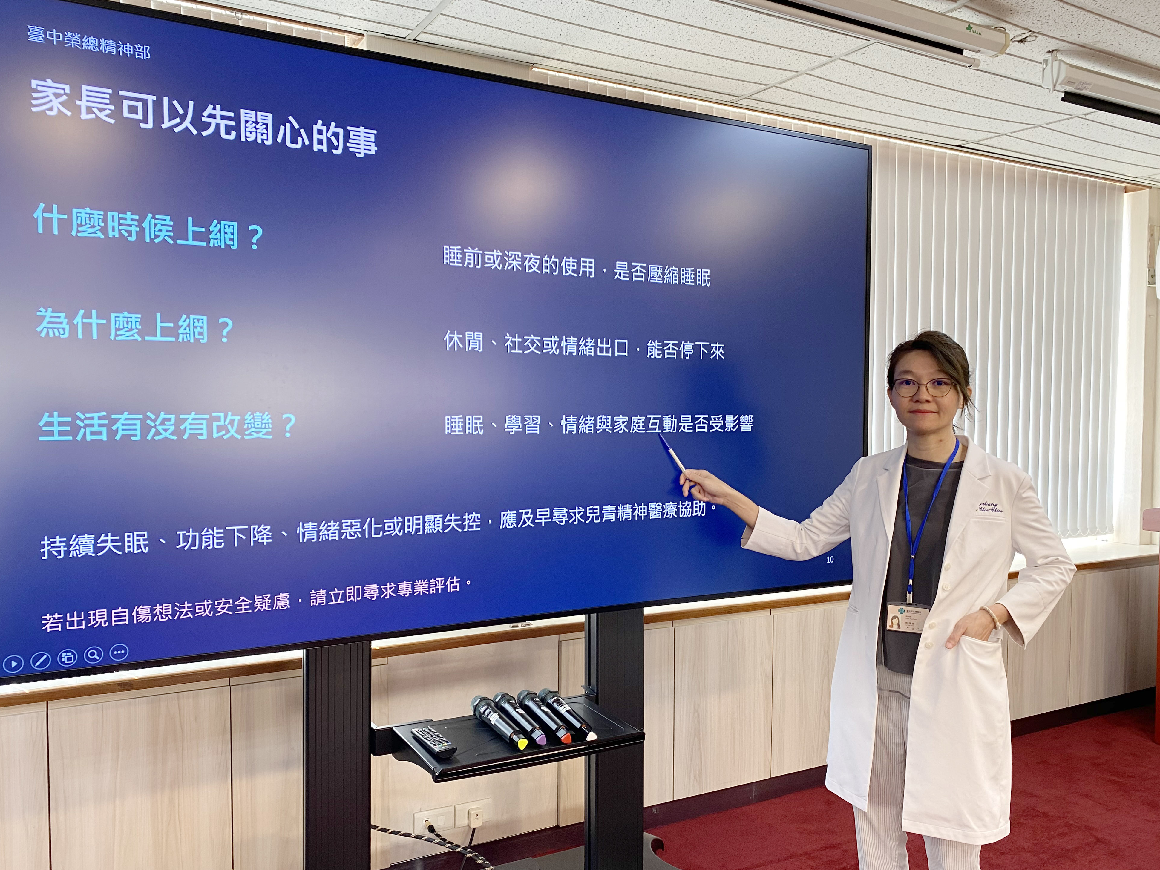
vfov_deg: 51.3
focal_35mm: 27
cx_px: 575
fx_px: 905
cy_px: 447
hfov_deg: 65.3
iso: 80
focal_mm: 4.25
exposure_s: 1/60
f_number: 1.8
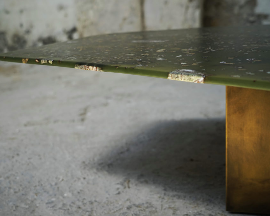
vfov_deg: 25.8
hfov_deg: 31.9
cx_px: 123
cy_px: 108
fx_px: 472
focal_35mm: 59
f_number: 4.5
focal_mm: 52
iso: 200
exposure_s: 1/160
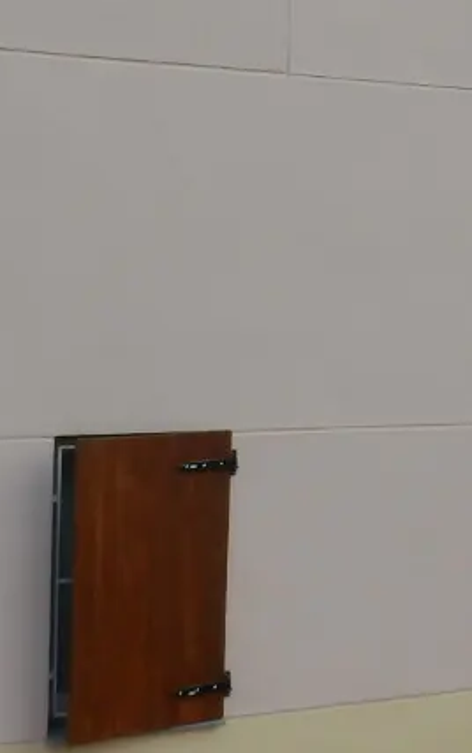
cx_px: 380
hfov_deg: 13.7
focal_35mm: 95
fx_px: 1953
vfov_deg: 21.8
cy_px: 289
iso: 80
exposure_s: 1/60
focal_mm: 4.2
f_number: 3
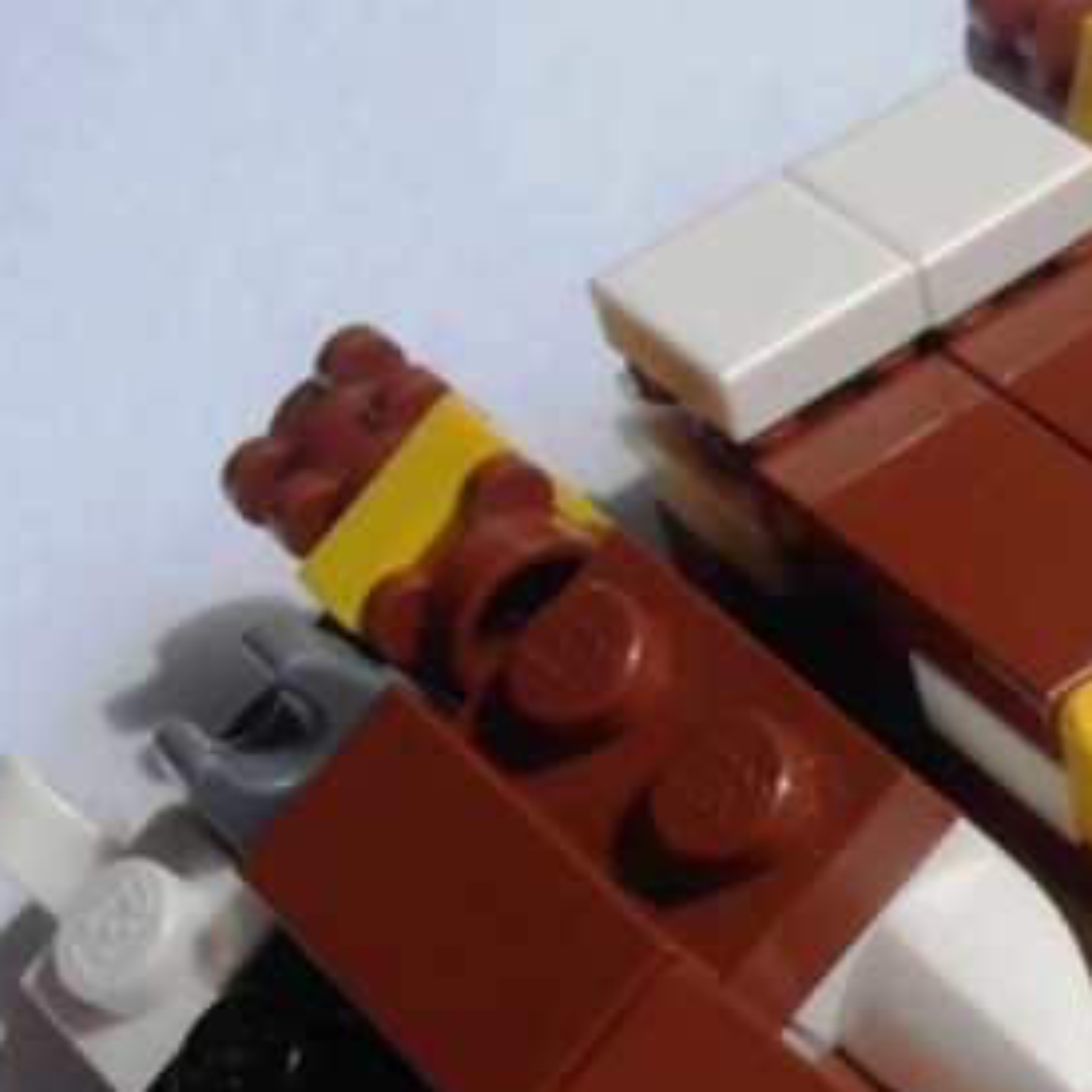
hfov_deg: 15.8
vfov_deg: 16.1
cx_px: 1235
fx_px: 3819
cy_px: 951
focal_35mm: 107
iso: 80
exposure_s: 1/800
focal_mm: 6.61
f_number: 3.9
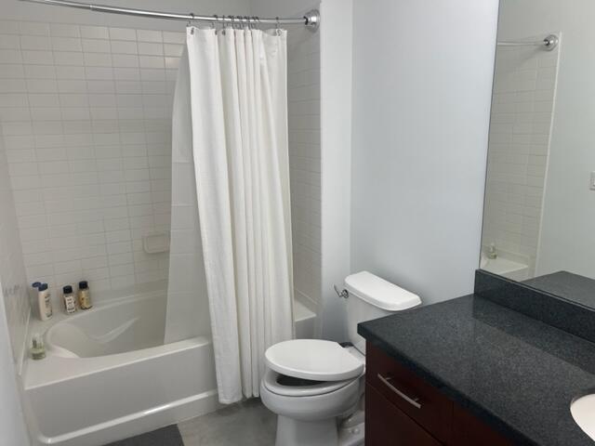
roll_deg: +1.7
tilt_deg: -10.9
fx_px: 447
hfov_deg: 67.3
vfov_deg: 53.1
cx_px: 298
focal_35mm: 26
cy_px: 223
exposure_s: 1/120
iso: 50
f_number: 1.5
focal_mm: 5.7
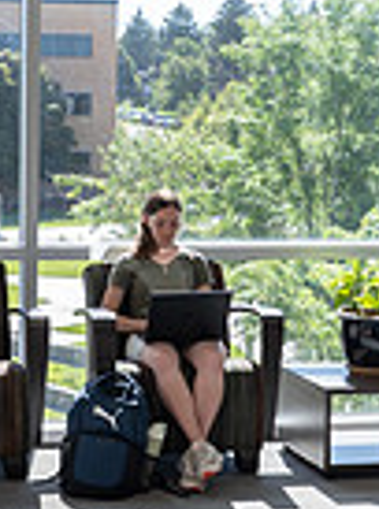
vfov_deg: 19.5
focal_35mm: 101
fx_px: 1481
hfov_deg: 14.5
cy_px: 180
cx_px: 52
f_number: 4
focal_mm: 24
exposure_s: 1/400
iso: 125
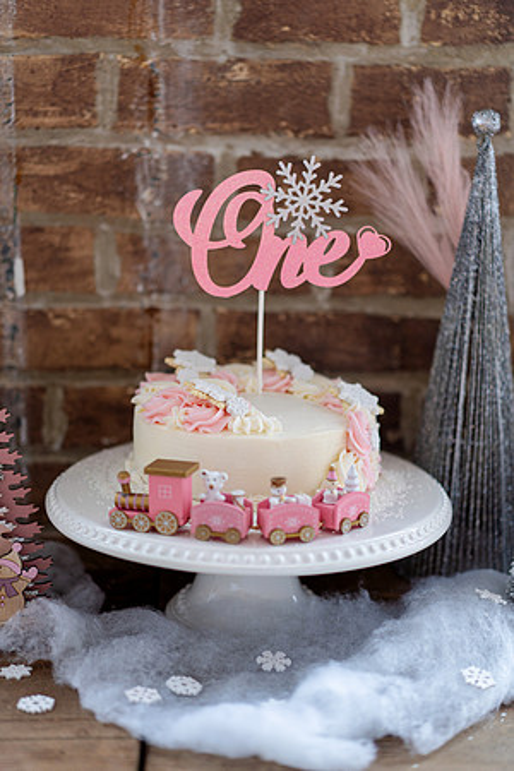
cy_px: 386
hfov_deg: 24.6
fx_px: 1178
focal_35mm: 55
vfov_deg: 36.2
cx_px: 257
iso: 200
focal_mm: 55
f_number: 1.8
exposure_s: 1/125
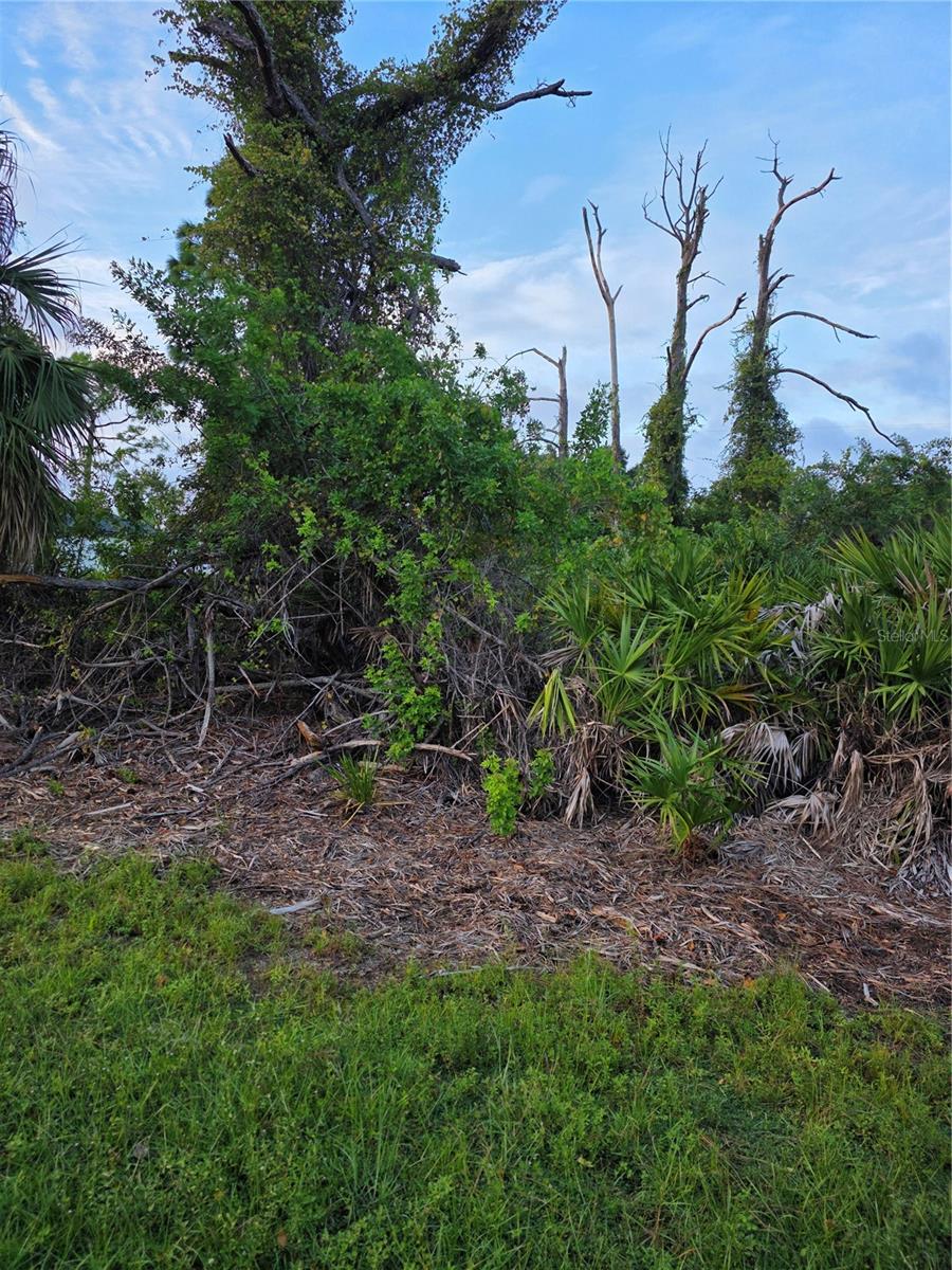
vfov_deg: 73.9
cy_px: 635
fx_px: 843
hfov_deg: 58.9
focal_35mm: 23
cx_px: 476
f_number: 1.7
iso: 50
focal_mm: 6.3
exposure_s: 1/359
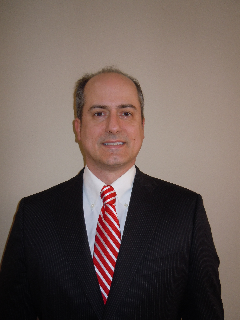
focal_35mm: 30
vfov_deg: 60.0
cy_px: 160
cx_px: 120
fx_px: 277
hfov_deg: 46.8
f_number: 3.5
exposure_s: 1/30
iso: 200
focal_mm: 5.4
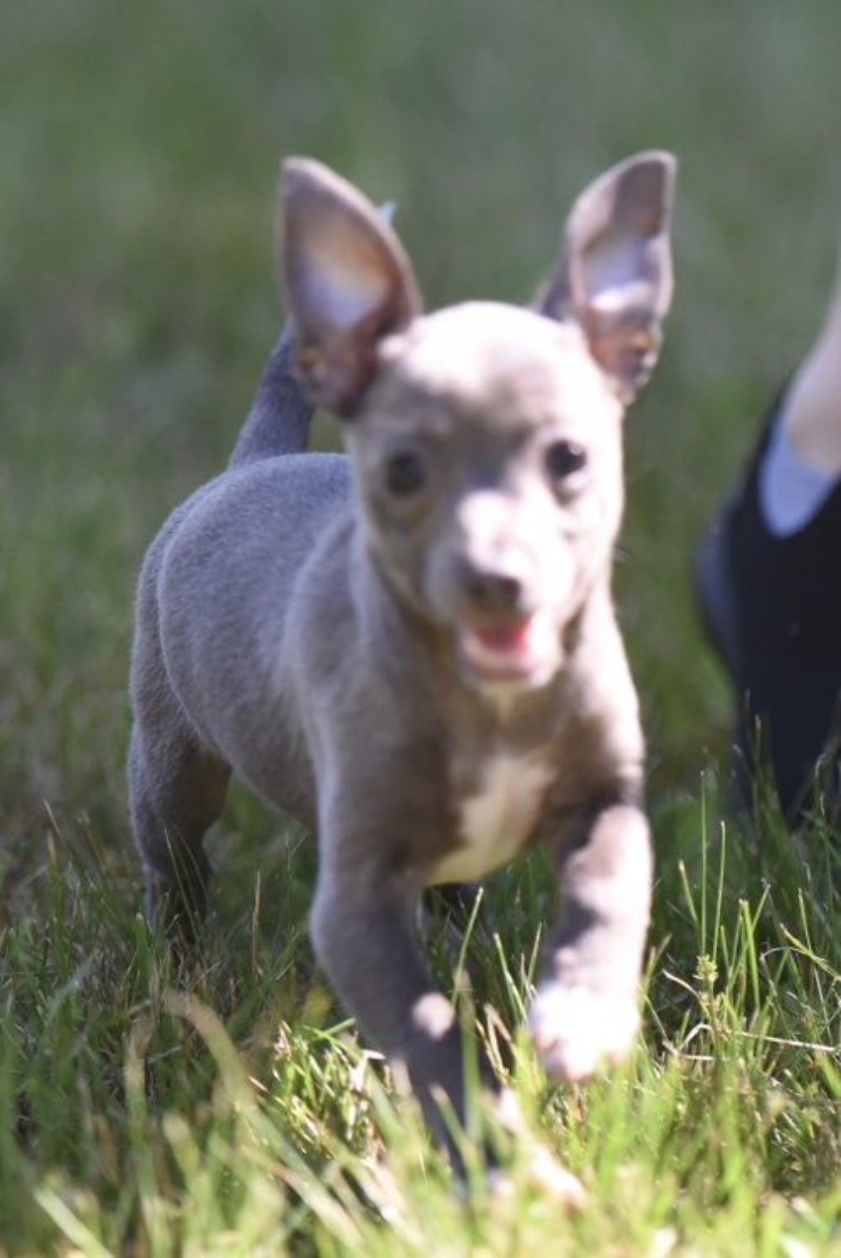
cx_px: 420
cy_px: 629
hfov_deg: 11.3
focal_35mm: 122
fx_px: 4267
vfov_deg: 16.8
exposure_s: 1/4000
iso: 1800
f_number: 2.8
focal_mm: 122
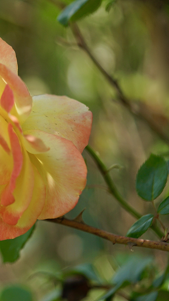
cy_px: 150
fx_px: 1130
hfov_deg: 8.4
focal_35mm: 142
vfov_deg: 15.1
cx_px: -51
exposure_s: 1/1000
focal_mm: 90
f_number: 2.8
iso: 100
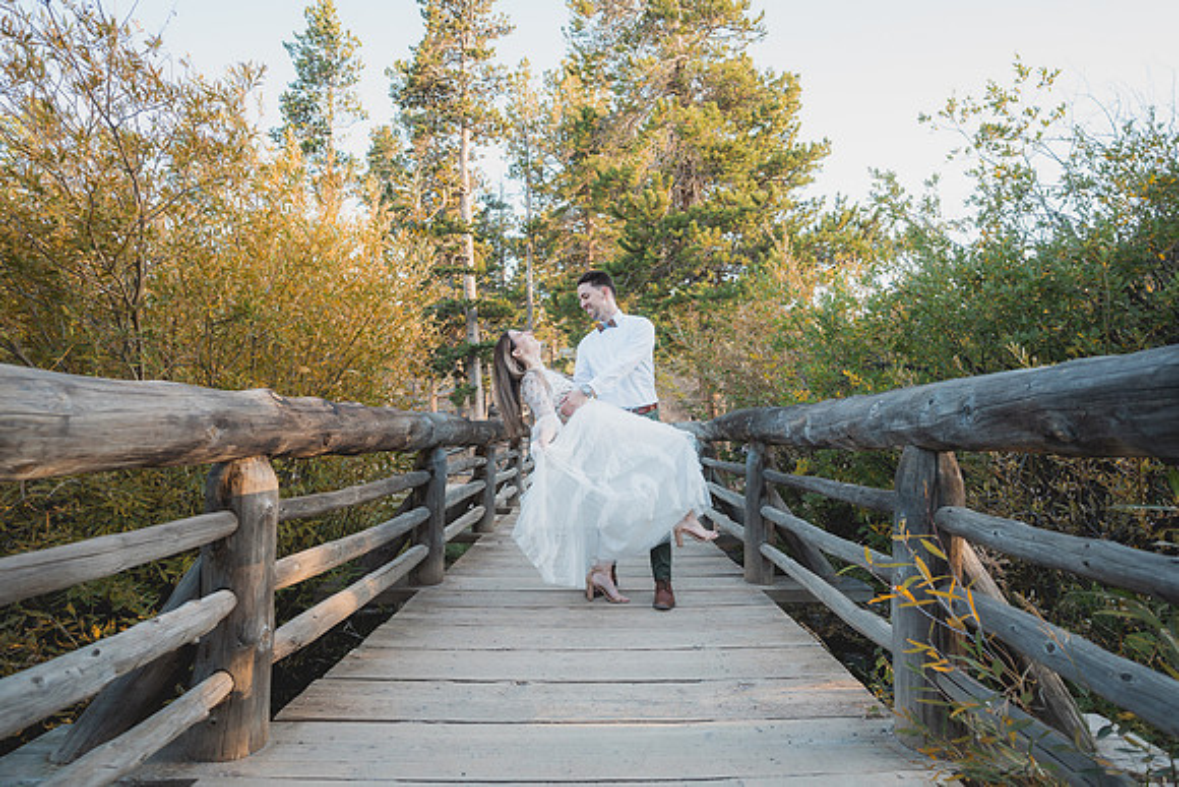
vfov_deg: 67.4
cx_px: 590
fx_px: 590
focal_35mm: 18
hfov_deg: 90.0
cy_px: 394
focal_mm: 18
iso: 200
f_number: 2.8
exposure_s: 1/100
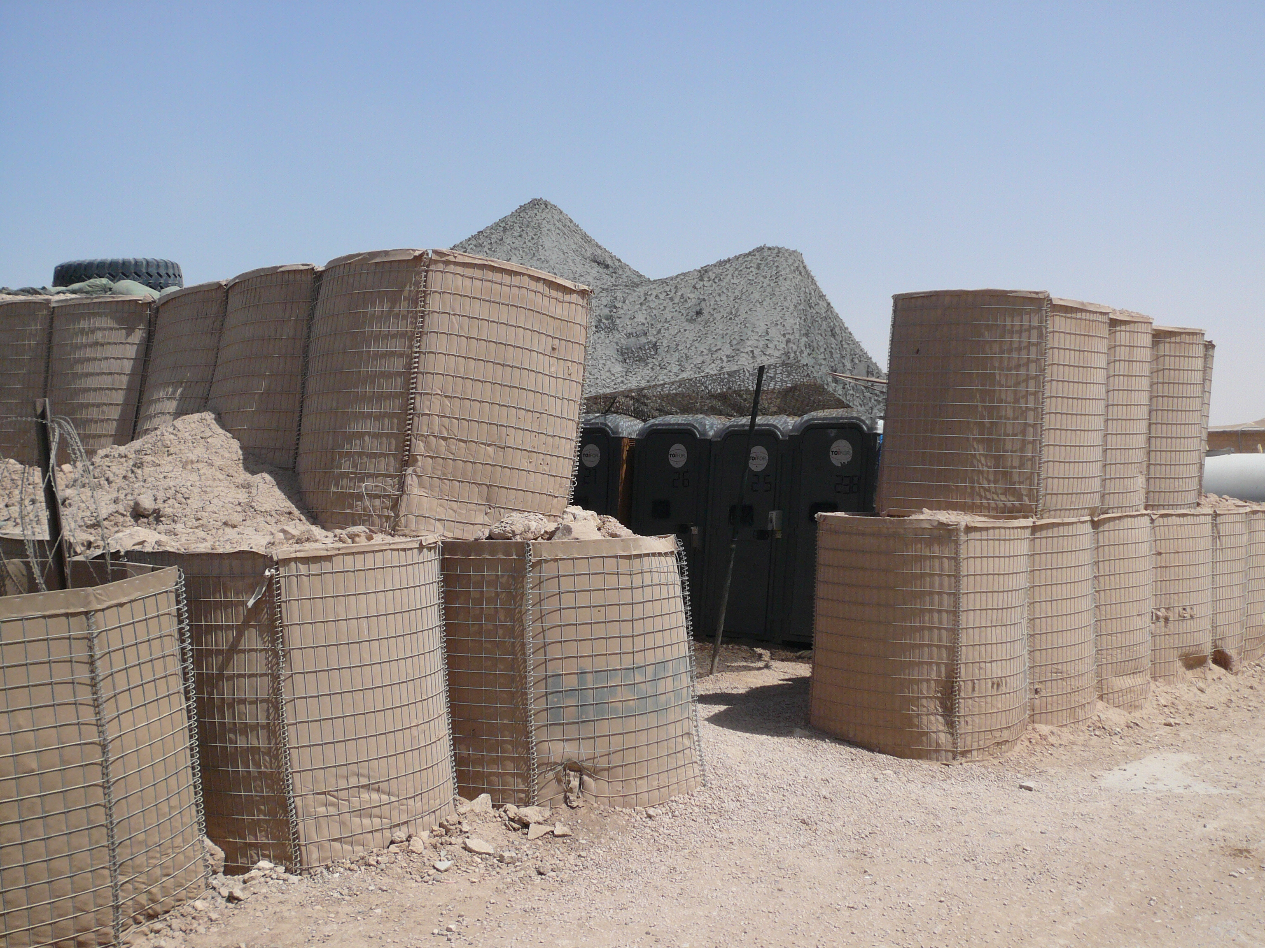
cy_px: 474
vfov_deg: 36.8
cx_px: 632
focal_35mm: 39
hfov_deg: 47.9
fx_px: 1425
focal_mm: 6.4
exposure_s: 1/250
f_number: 9
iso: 100
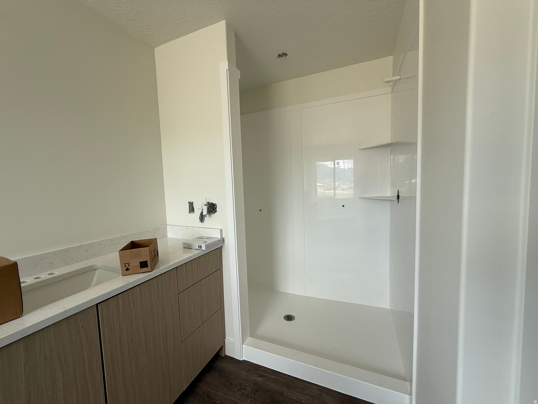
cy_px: 202
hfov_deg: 102.1
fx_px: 218
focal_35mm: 14
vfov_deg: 85.7
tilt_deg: -3.6
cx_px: 269
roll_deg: +0.8
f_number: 2.2
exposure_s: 1/138
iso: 50
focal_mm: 2.22
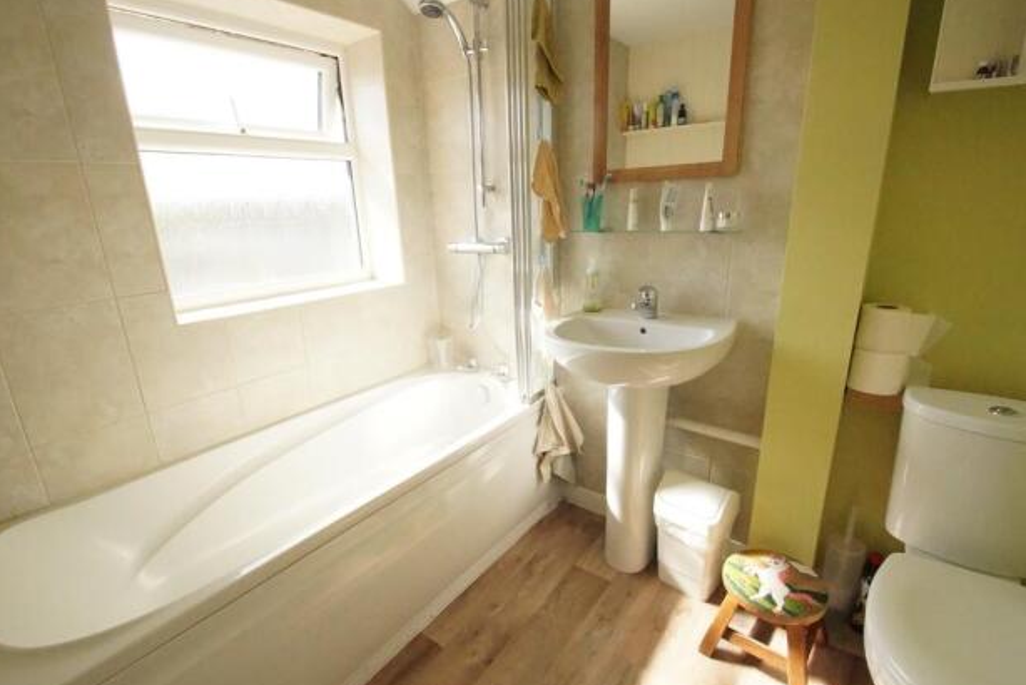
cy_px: 353
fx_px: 456
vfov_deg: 73.8
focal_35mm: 16
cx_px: 505
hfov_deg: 96.7
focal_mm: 10
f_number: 9
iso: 6400
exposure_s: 1/640
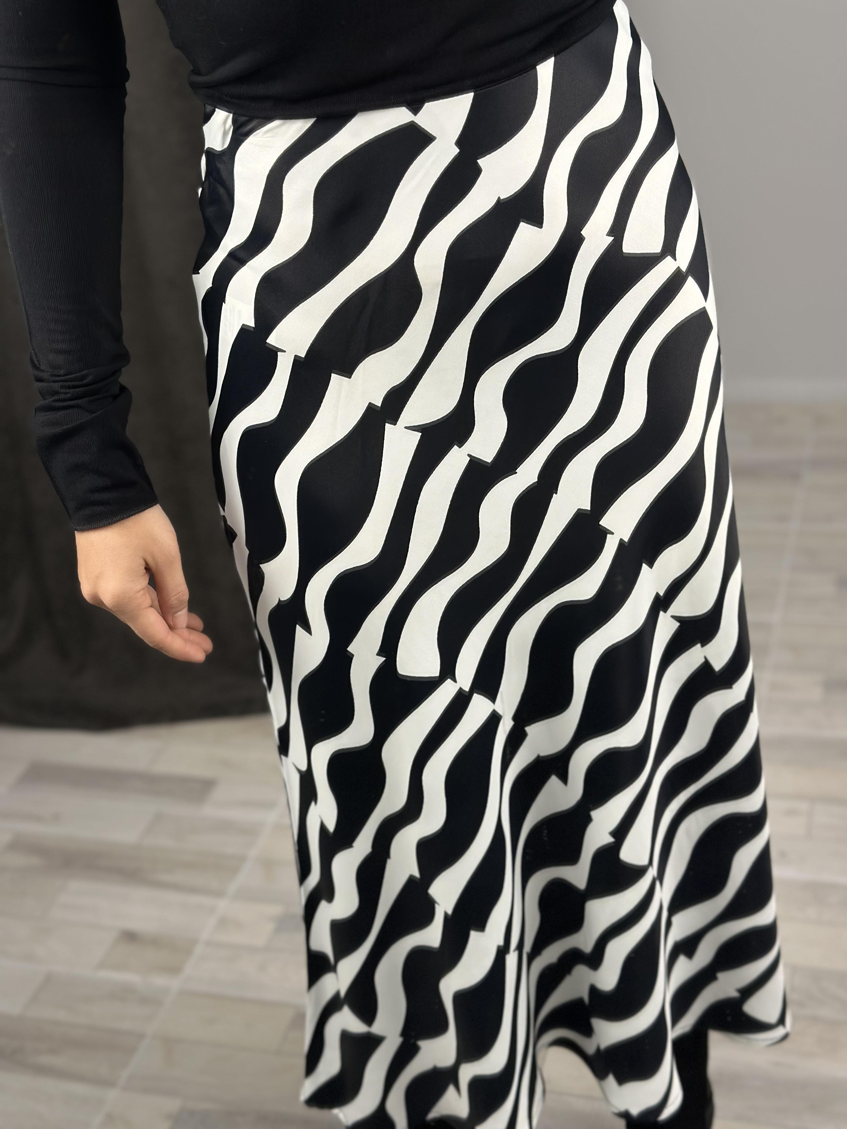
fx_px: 1566
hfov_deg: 30.3
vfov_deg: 39.7
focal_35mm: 48
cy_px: 564
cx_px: 424
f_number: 1.78
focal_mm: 6.86
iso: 125
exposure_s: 1/100
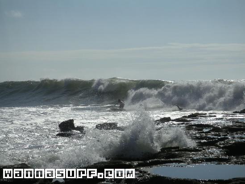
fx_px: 786
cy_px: 92
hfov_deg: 17.7
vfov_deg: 13.3
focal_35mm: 111
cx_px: 122
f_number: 8
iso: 50
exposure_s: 1/500
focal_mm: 17.1
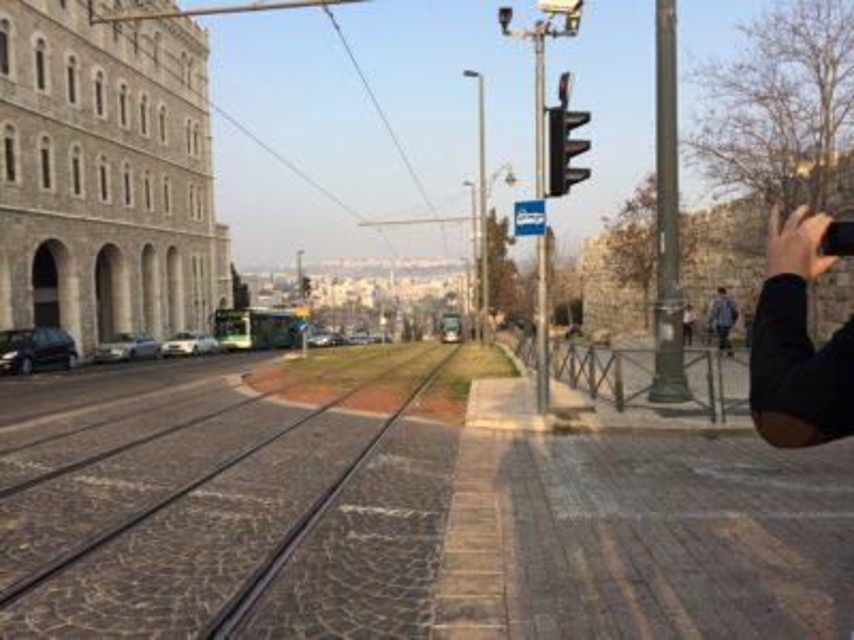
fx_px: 740
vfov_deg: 46.8
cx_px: 427
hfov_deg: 60.0
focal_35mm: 30
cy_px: 320
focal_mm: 4.12
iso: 32
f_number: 2.2
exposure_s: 1/1026
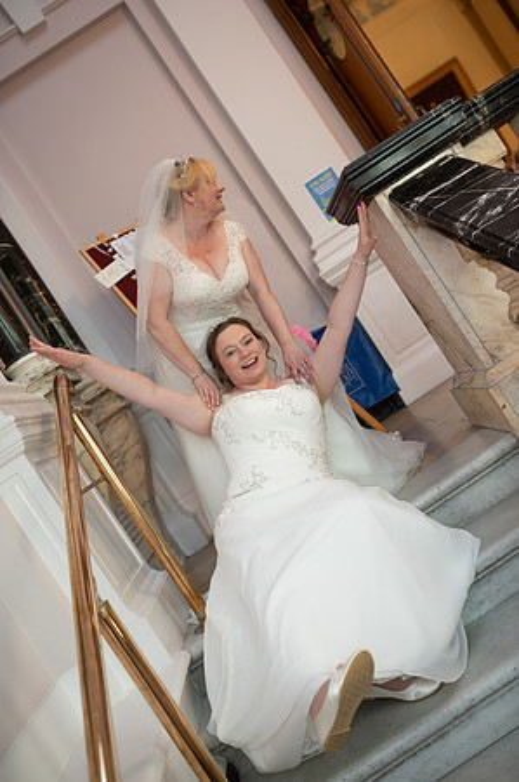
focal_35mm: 35
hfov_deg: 37.8
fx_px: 759
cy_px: 391
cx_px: 260
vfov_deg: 54.5
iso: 320
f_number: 2.5
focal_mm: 35
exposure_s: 1/80
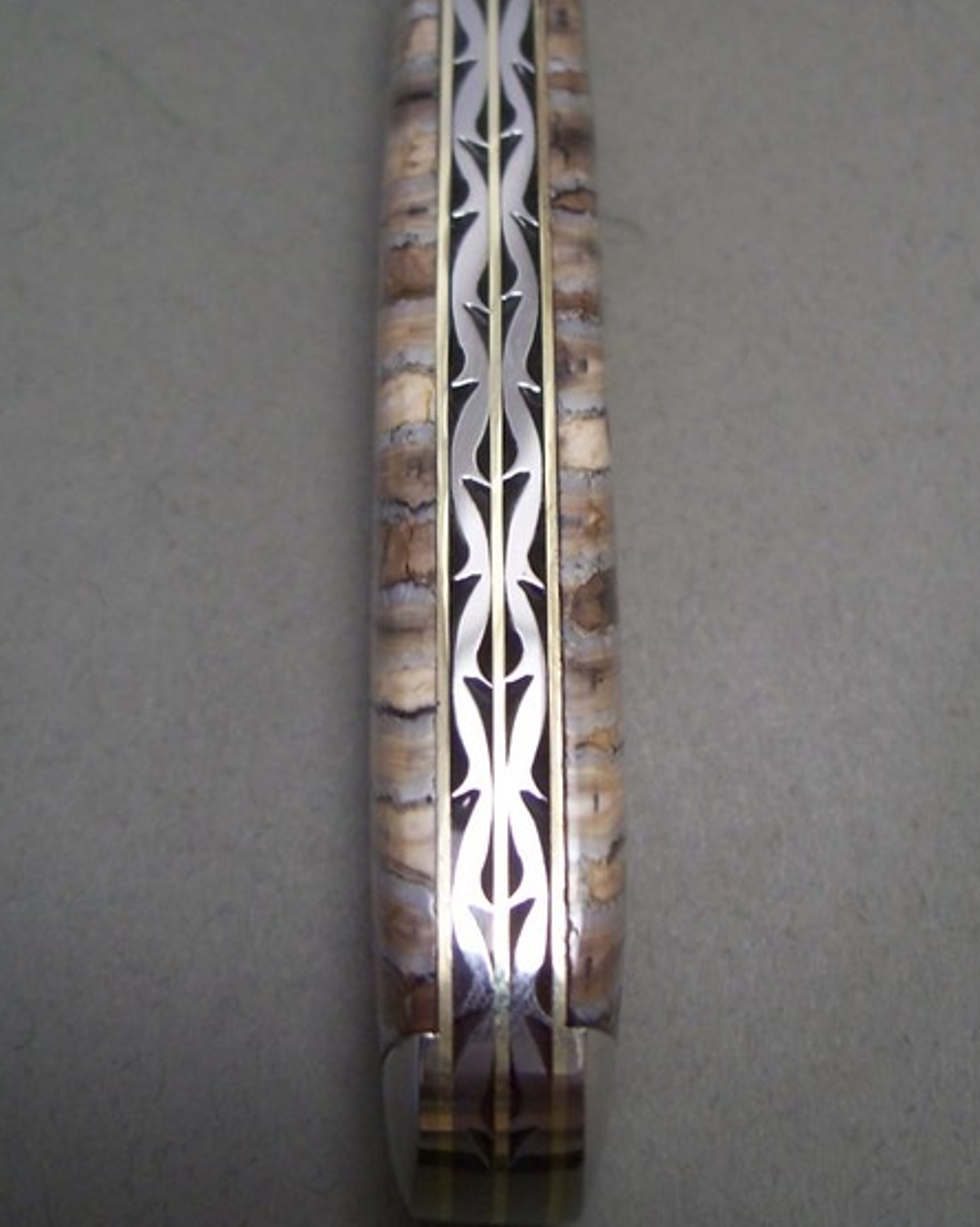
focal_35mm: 52
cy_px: 497
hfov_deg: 29.1
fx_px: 1887
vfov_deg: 35.9
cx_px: 545
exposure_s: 1/25
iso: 200
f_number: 2.8
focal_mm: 7.8
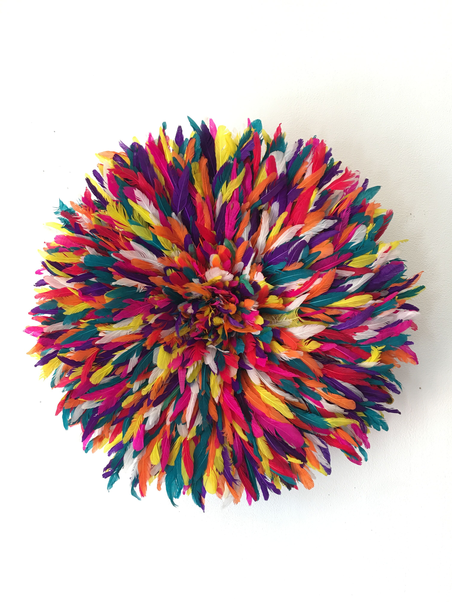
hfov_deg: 48.2
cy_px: 301
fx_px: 505
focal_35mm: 29
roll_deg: +0.2
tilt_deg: -1.0
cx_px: 226
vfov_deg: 61.7
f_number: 2.2
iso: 40
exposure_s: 1/17
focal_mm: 4.15
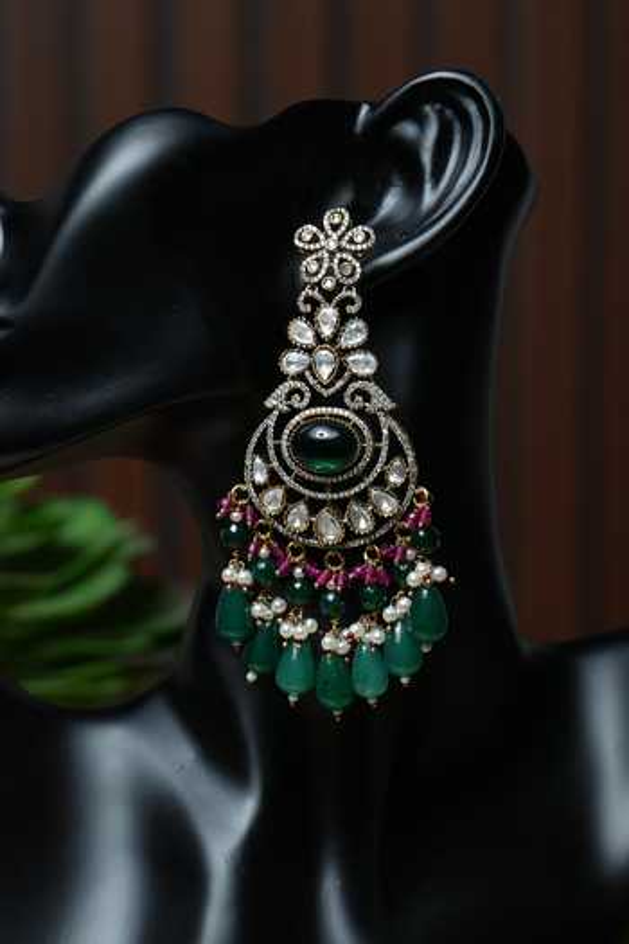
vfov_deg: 13.7
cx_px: 314
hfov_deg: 9.1
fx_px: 3931
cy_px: 472
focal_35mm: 150
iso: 80
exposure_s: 1/160
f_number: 9
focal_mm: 150
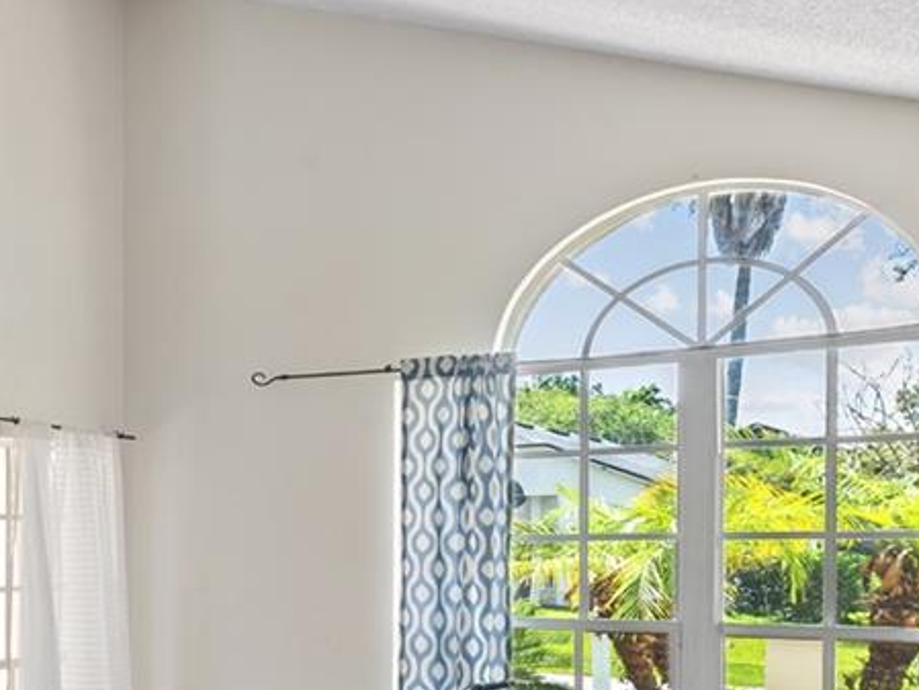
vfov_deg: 29.2
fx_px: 1275
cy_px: 599
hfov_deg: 26.8
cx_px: -493
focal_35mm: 48
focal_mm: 14
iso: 160
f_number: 11
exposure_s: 1/2.5
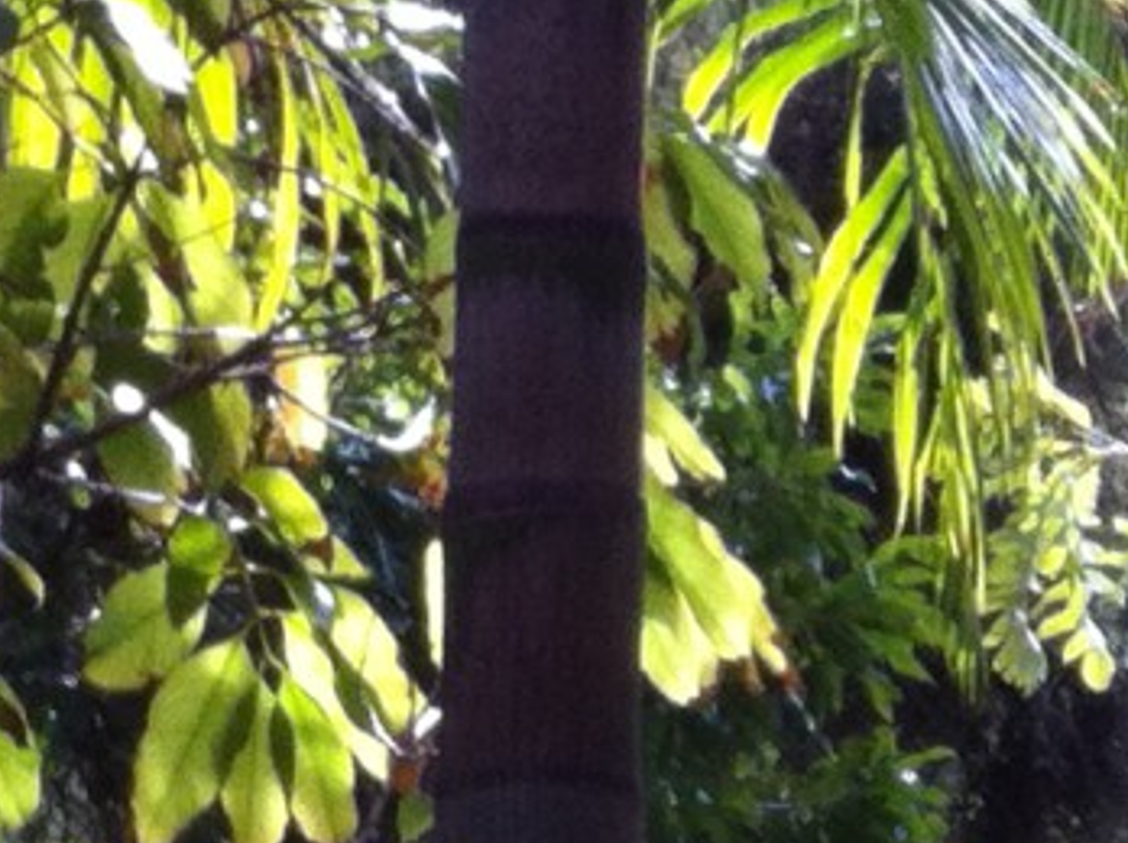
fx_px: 6703
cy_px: 1025
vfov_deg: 7.1
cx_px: 1663
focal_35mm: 206
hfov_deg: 9.4
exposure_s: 1/120
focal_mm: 3.85
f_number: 2.8
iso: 100
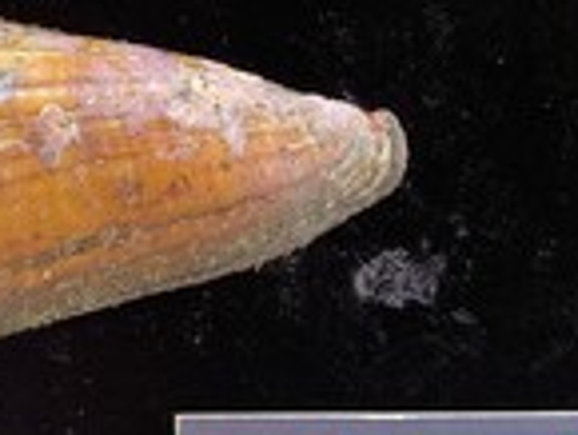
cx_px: 36
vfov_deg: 20.9
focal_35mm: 70
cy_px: 301
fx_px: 1170
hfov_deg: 26.6
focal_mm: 3
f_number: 1.8
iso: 64
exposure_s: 1/50
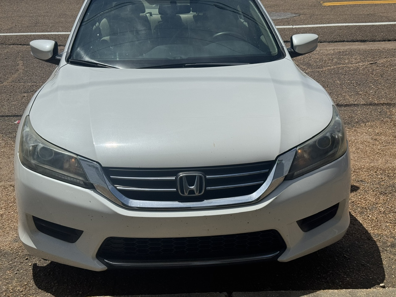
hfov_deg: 39.7
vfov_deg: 30.3
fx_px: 549
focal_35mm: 48
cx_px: 198
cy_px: 148
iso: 64
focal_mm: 6.76
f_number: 1.78
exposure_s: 1/15385
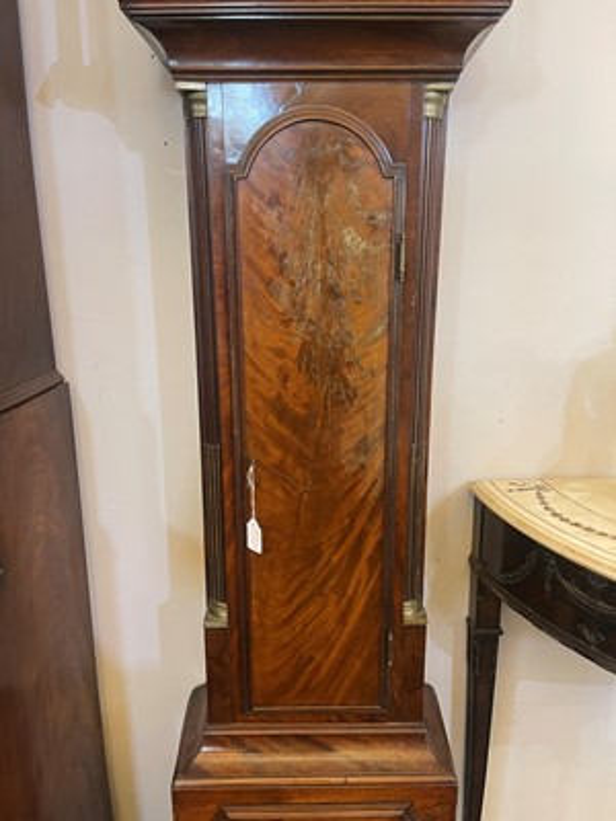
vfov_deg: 67.3
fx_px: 617
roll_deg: +1.3
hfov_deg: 53.1
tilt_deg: -13.3
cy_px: 410
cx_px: 308
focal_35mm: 26
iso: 250
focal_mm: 5.1
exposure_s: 1/50
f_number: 1.6
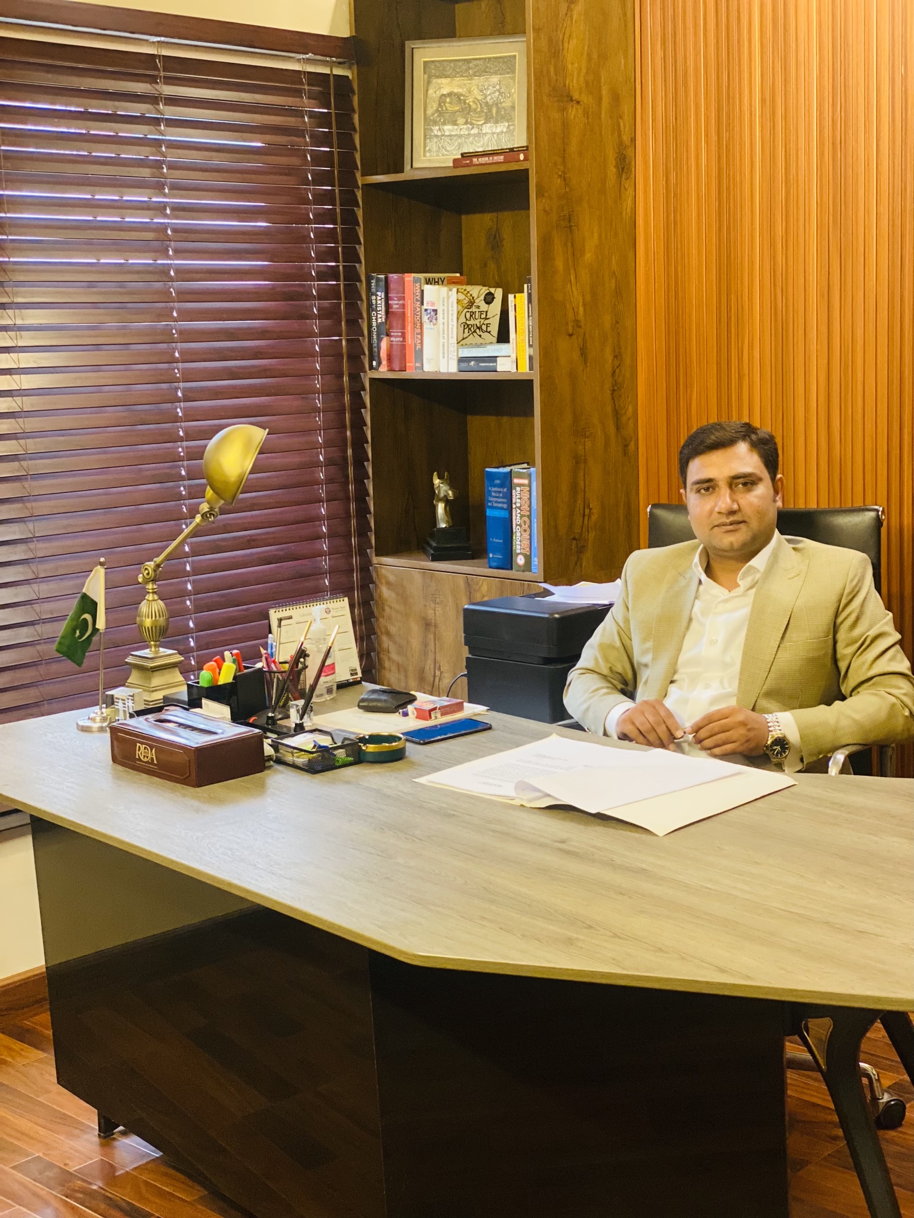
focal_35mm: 52
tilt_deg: -8.5
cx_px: 457
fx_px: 1831
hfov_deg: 28.0
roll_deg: +1.9
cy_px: 609
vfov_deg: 36.8
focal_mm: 6
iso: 400
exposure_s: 1/33
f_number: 2
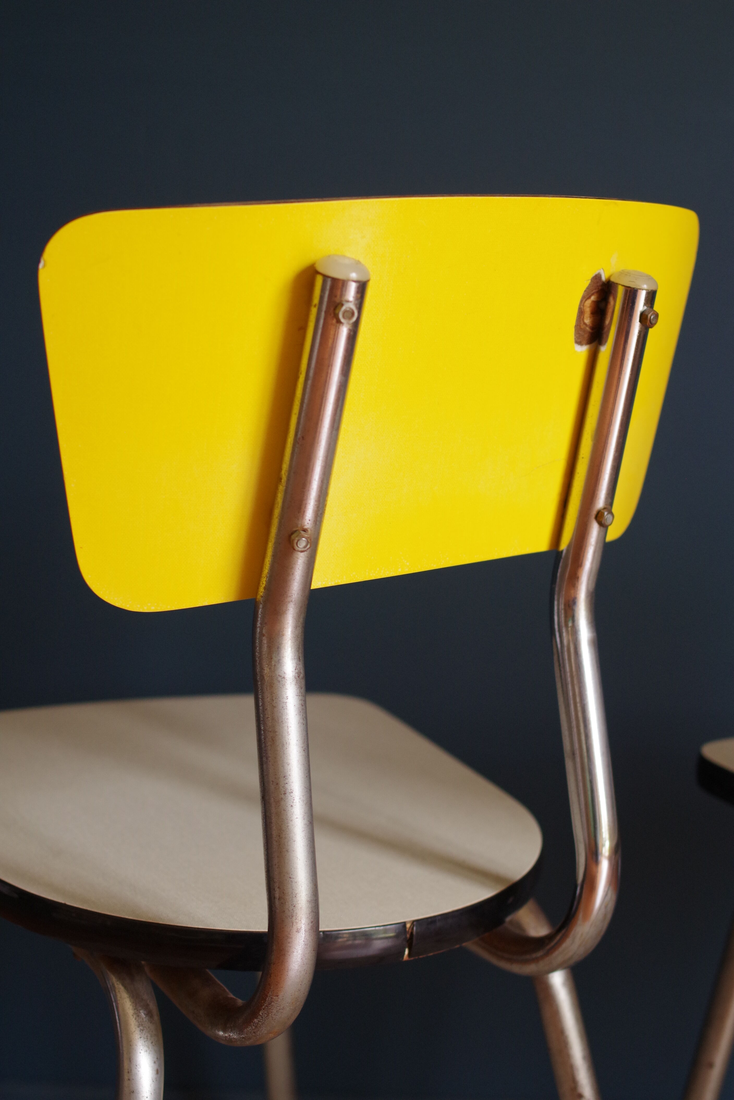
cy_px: 550
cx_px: 367
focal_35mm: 52
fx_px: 1590
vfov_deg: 38.2
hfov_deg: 26.0
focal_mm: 35
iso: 800
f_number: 3.5
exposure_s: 1/30
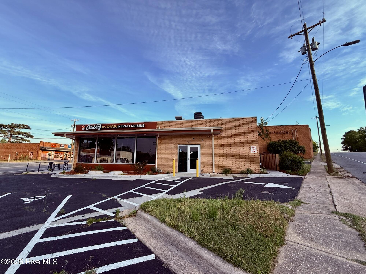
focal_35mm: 14
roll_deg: -0.2
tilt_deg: +8.3
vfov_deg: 85.7
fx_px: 148
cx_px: 183
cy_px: 137
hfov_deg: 102.1
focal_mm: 2.22
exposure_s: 1/514
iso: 50
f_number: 2.2
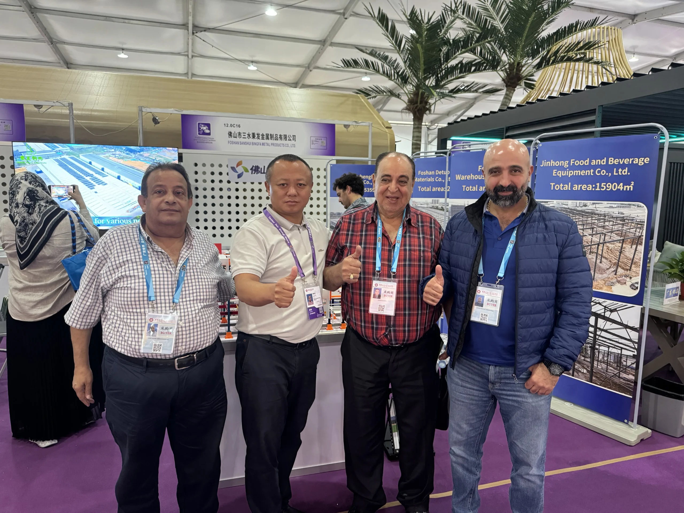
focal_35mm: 24
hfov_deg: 71.6
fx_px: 474
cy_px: 256
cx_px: 342
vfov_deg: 56.8
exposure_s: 1/50
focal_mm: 6.76
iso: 500
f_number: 1.78
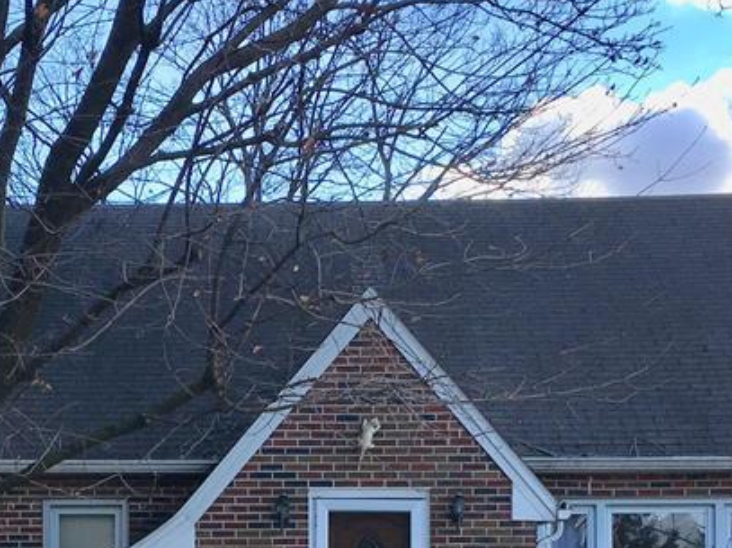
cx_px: 205
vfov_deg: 19.5
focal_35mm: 73
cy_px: 557
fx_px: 1543
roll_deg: -0.4
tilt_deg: +1.9
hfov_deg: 26.4
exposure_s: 1/646
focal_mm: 4.15
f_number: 2.2
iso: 25
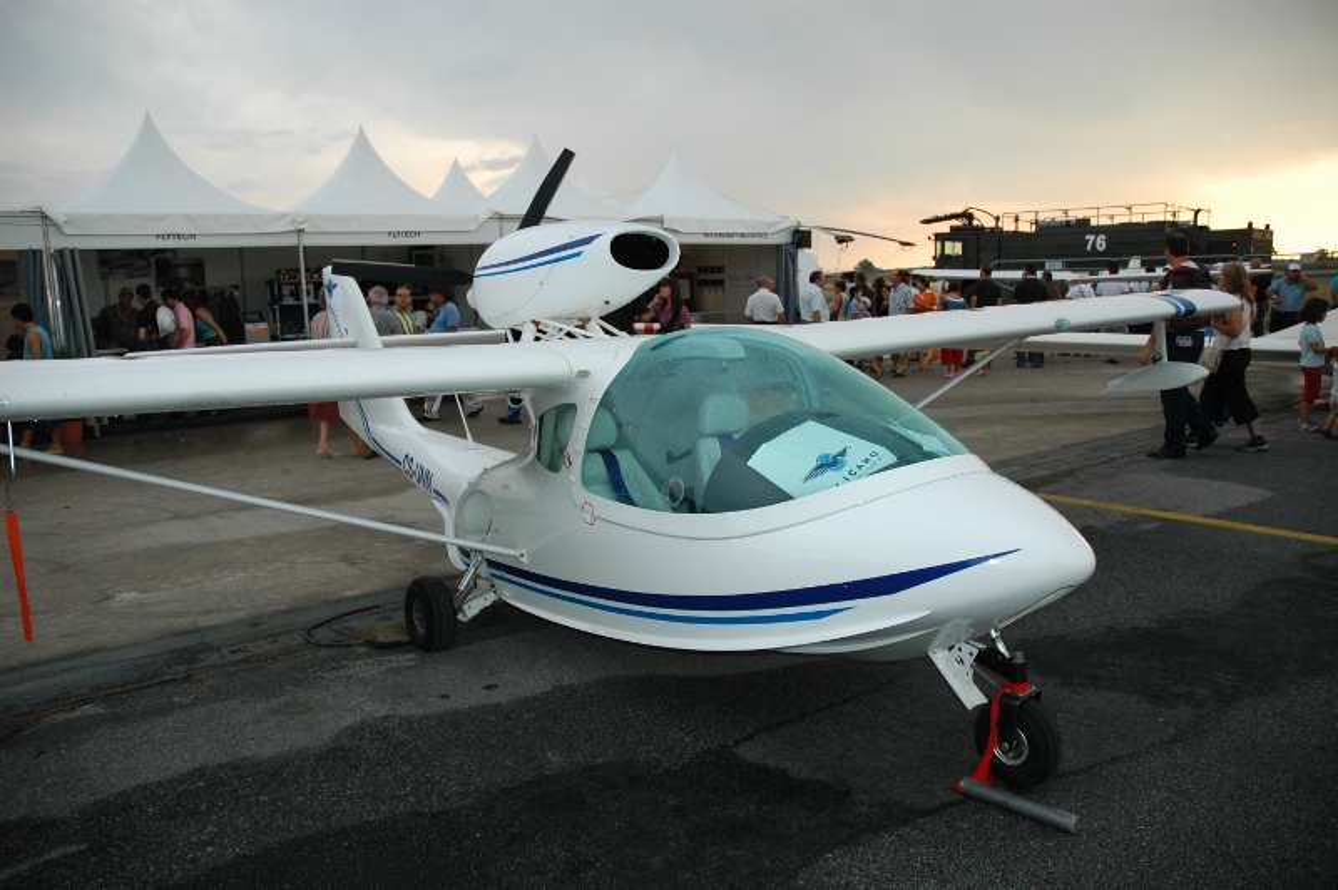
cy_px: 445
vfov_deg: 47.9
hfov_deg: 67.4
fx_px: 1003
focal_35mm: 27
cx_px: 669
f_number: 3.5
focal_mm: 18
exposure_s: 1/250
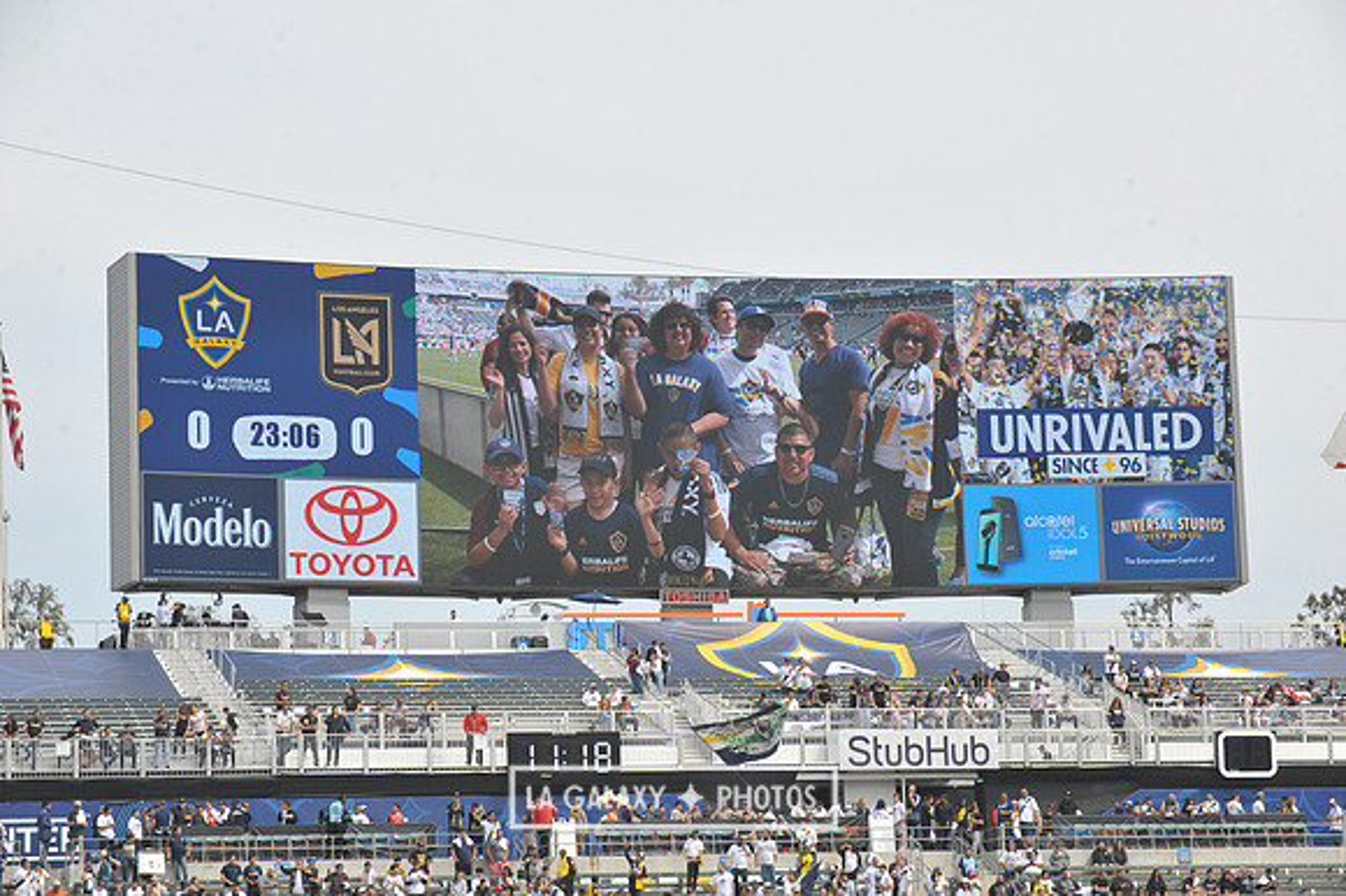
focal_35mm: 116
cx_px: 673
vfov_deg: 11.8
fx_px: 4334
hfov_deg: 17.7
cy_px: 448
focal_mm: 116
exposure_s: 1/400
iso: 200
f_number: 10
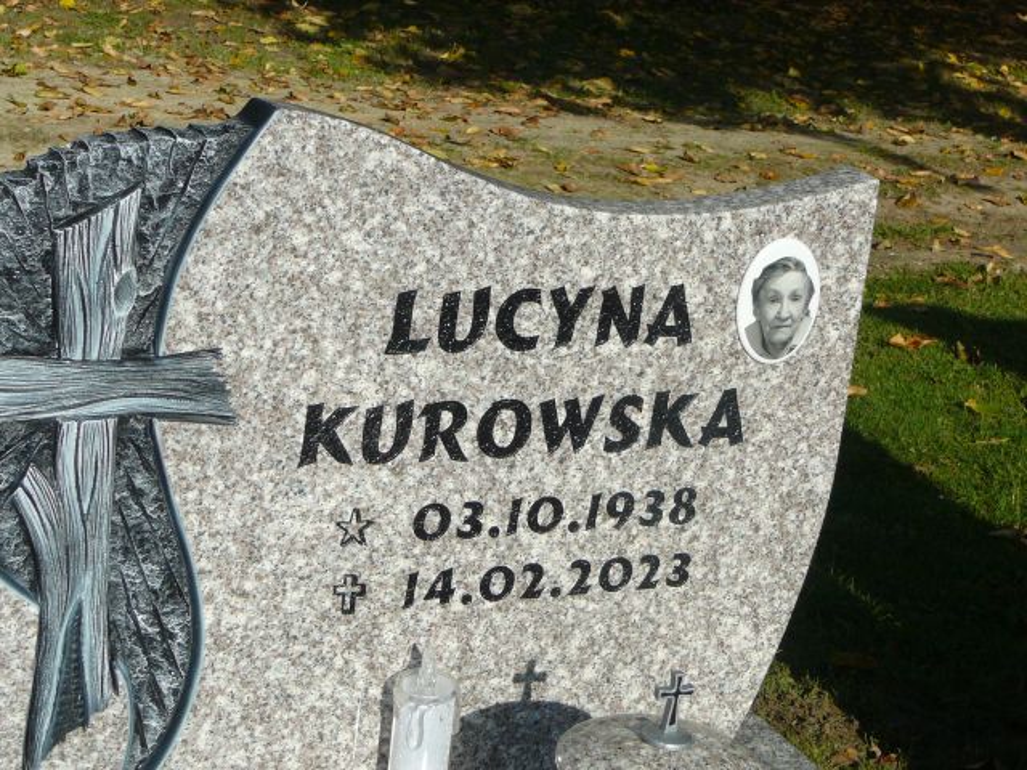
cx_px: 514
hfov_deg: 27.4
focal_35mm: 71
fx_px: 2106
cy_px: 385
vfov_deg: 20.7
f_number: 6.3
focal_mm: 10.5
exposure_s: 1/400
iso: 80
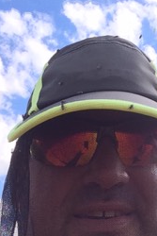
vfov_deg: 29.6
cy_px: 178
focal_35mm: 67
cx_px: 107
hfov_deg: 20.3
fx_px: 438
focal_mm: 2.15
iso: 50
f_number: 2.4
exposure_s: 1/712
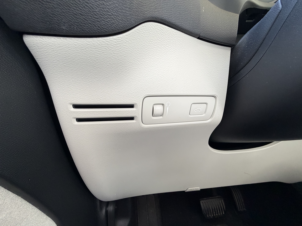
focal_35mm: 14
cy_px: 113
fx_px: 122
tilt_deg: -6.8
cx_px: 151
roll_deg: +0.9
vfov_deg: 85.7
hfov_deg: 102.1
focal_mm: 2.22
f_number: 2.2
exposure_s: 1/121
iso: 320
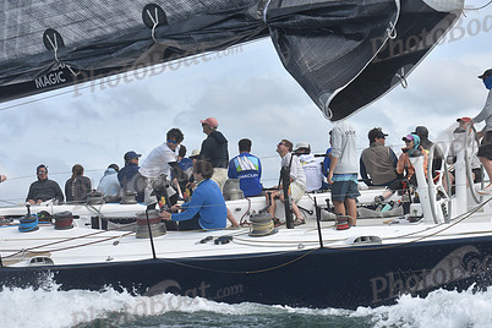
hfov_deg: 20.2
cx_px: 307
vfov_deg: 13.5
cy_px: 225
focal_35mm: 101
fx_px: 1380
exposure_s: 1/1250
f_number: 5.6
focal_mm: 70
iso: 200
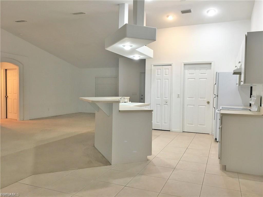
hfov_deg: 61.7
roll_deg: -1.2
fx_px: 220
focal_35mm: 29
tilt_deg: -2.3
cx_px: 132
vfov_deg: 48.2
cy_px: 98
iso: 80
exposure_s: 1/30
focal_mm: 4.15
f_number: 2.2
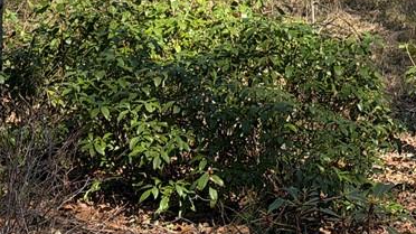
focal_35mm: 144
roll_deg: +1.1
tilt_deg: -1.1
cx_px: 391
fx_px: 1588
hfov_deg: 14.7
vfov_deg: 8.2
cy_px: -167
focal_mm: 6.76
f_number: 1.78
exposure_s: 1/1715
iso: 64
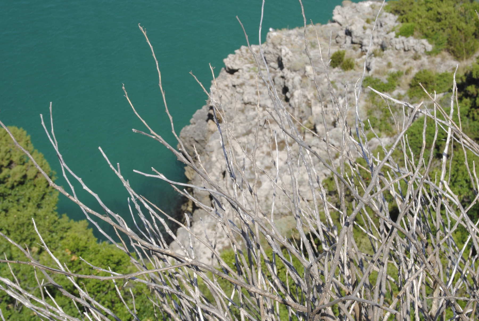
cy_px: 160
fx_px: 1099
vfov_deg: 16.6
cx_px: 240
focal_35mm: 82
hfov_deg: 24.6
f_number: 22
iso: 200
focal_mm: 55
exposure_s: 1/50
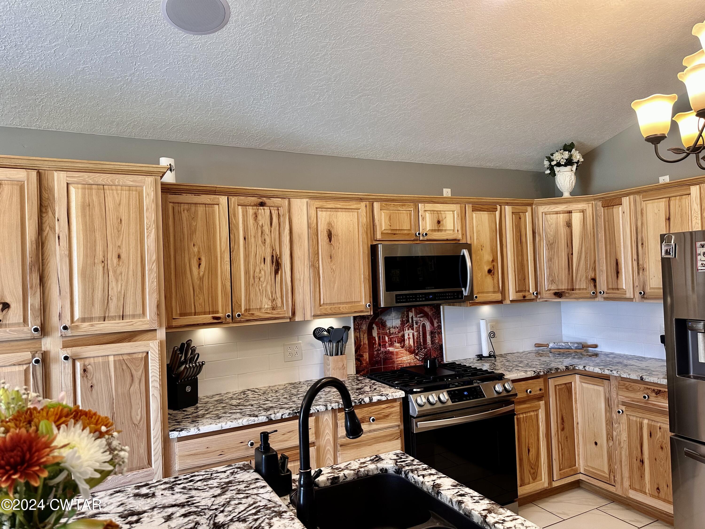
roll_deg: +2.0
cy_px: 264
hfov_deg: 71.6
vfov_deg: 56.8
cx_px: 352
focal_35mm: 24
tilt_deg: +1.3
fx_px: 489
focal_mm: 6.86
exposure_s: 1/120
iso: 160
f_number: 1.78
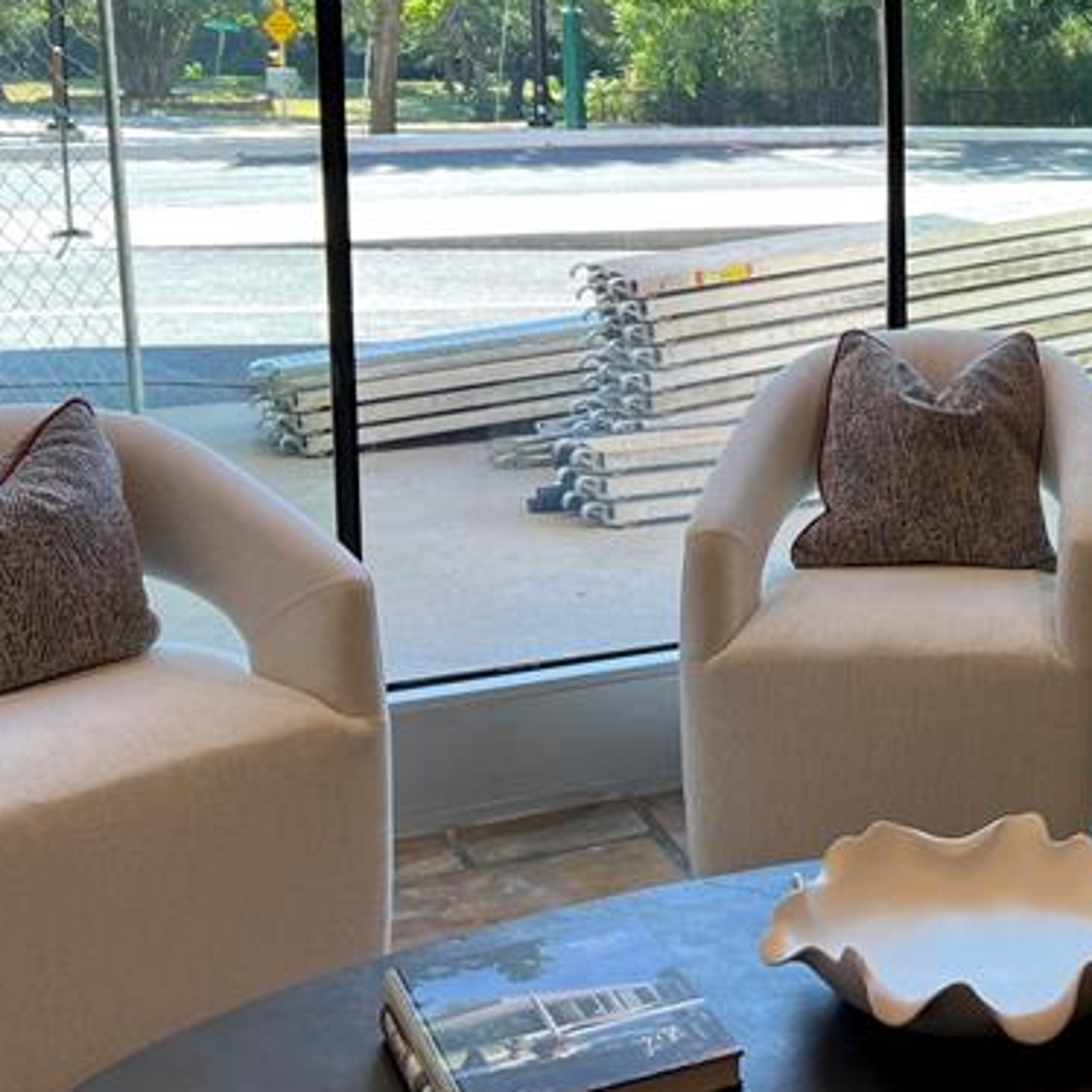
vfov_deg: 26.9
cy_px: 266
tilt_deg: -5.5
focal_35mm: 63
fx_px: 2248
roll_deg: +0.3
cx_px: 1218
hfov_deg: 25.2
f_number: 1.5
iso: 40
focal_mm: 5.7
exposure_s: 1/120
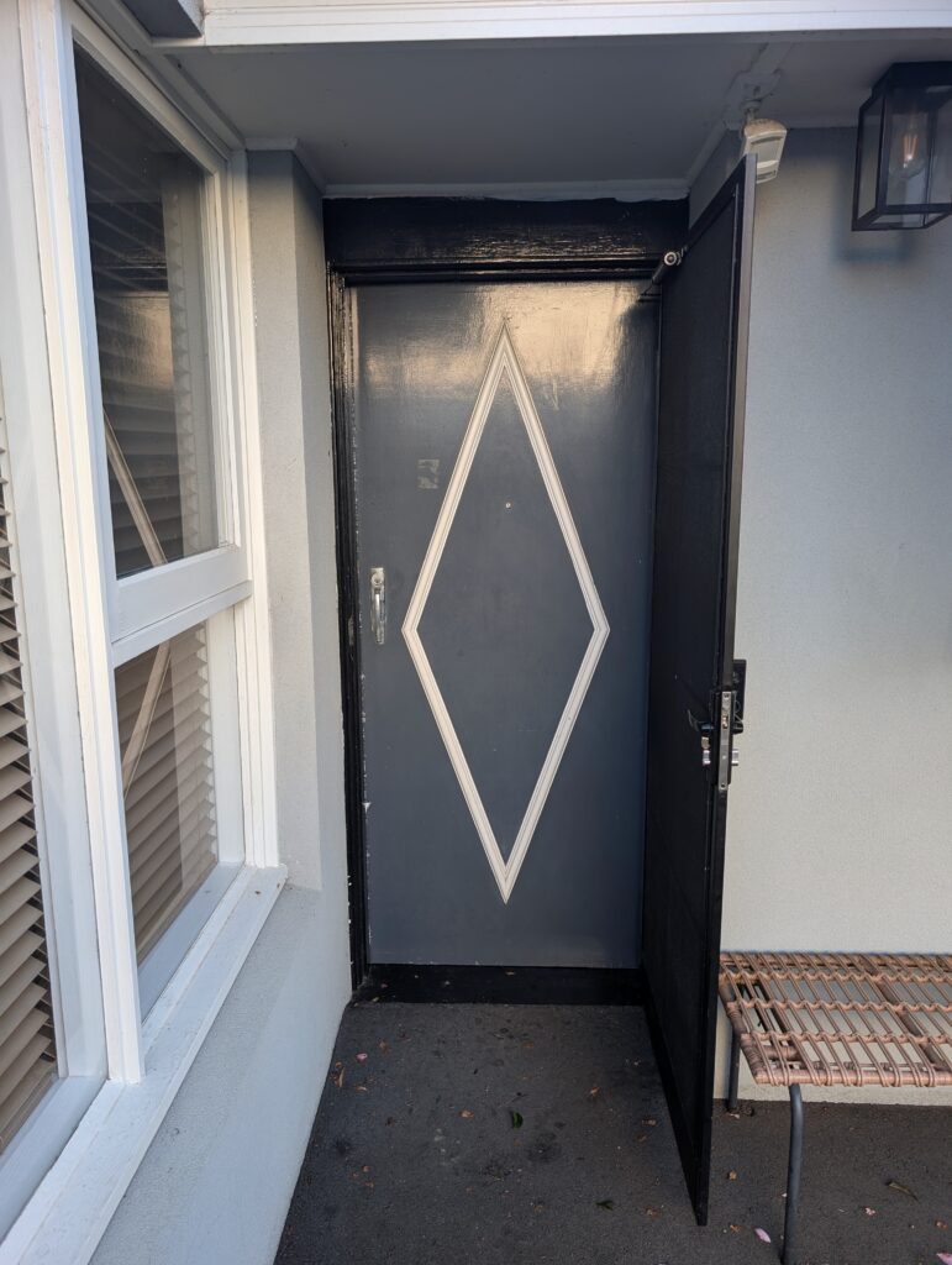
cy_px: 632
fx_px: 878
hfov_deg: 56.9
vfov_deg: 71.5
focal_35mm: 24
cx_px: 476
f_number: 1.68
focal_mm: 6.9
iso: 22
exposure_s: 1/34.3
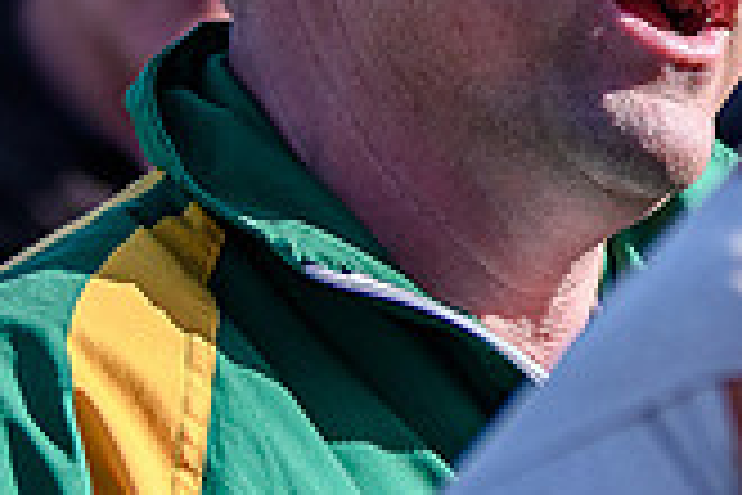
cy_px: -29
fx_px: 12242
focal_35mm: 594
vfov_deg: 2.3
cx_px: 1263
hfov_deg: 3.5
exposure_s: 1/5000
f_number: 2.8
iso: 400
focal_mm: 80
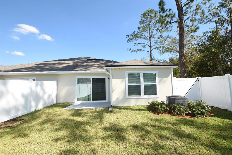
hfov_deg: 100.4
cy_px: 78
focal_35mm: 15
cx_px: 116
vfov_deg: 77.3
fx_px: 97
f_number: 7.1
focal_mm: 10
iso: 100
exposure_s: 1/200
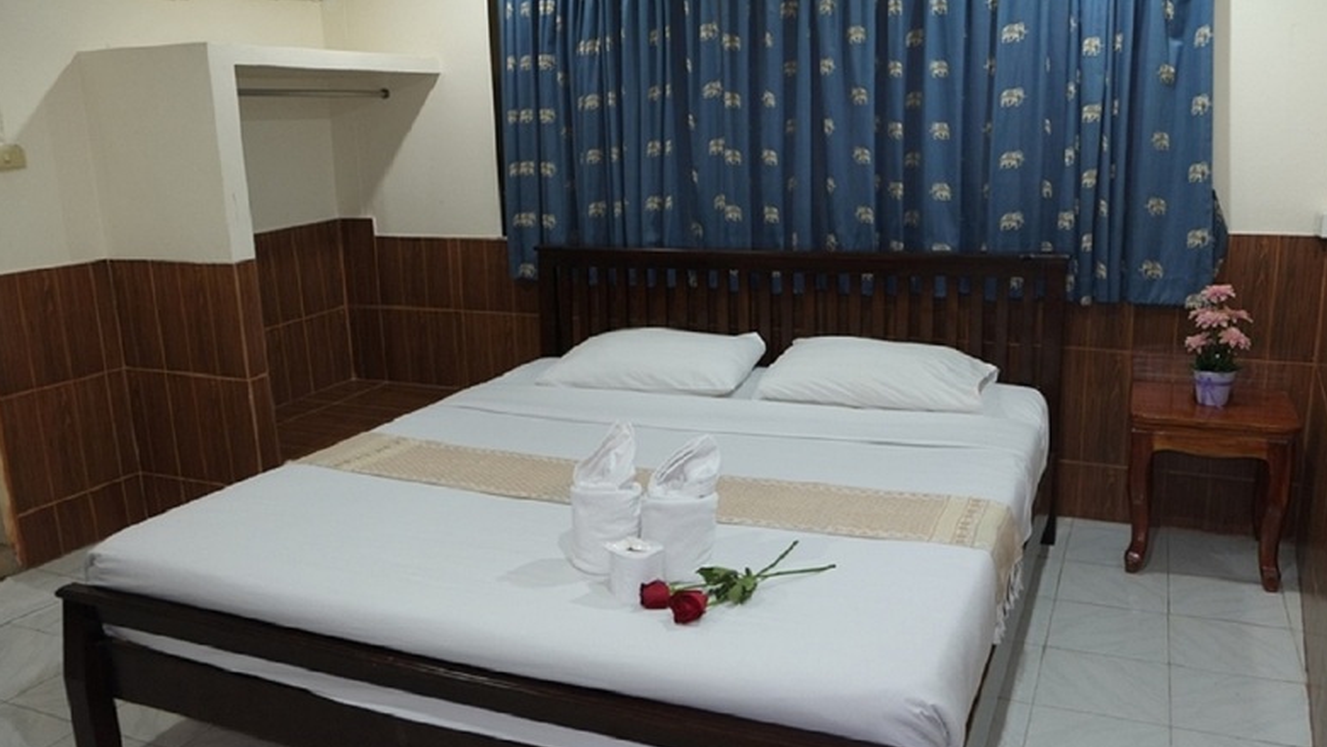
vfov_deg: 40.2
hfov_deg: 66.1
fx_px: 1021
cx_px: 670
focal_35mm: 29
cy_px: 341
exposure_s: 1/60
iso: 1000
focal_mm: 18
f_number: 2.8
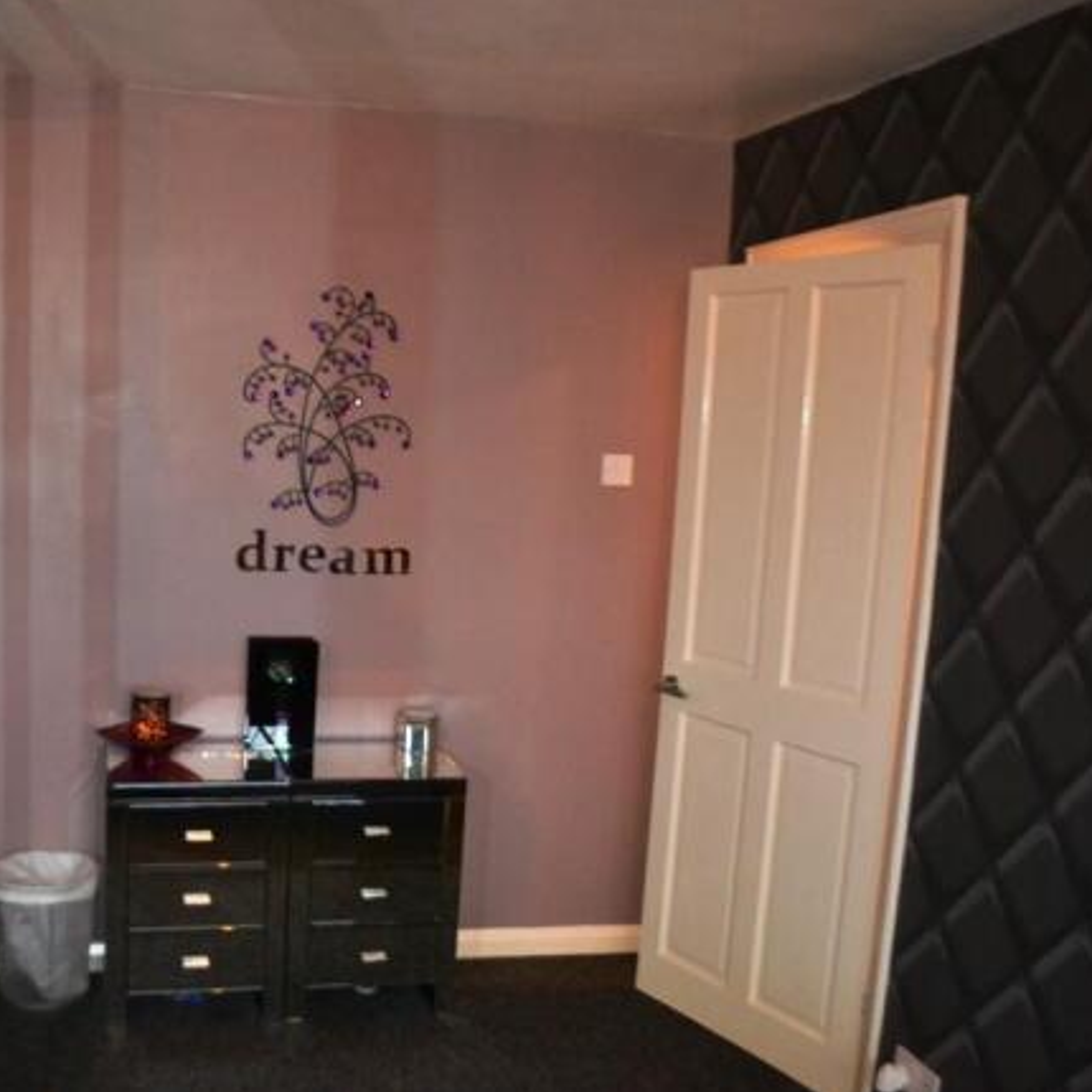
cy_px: 545
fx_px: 1249
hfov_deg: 46.2
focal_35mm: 35
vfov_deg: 47.2
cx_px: 331
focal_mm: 18
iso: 1800
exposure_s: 1/60
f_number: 3.5
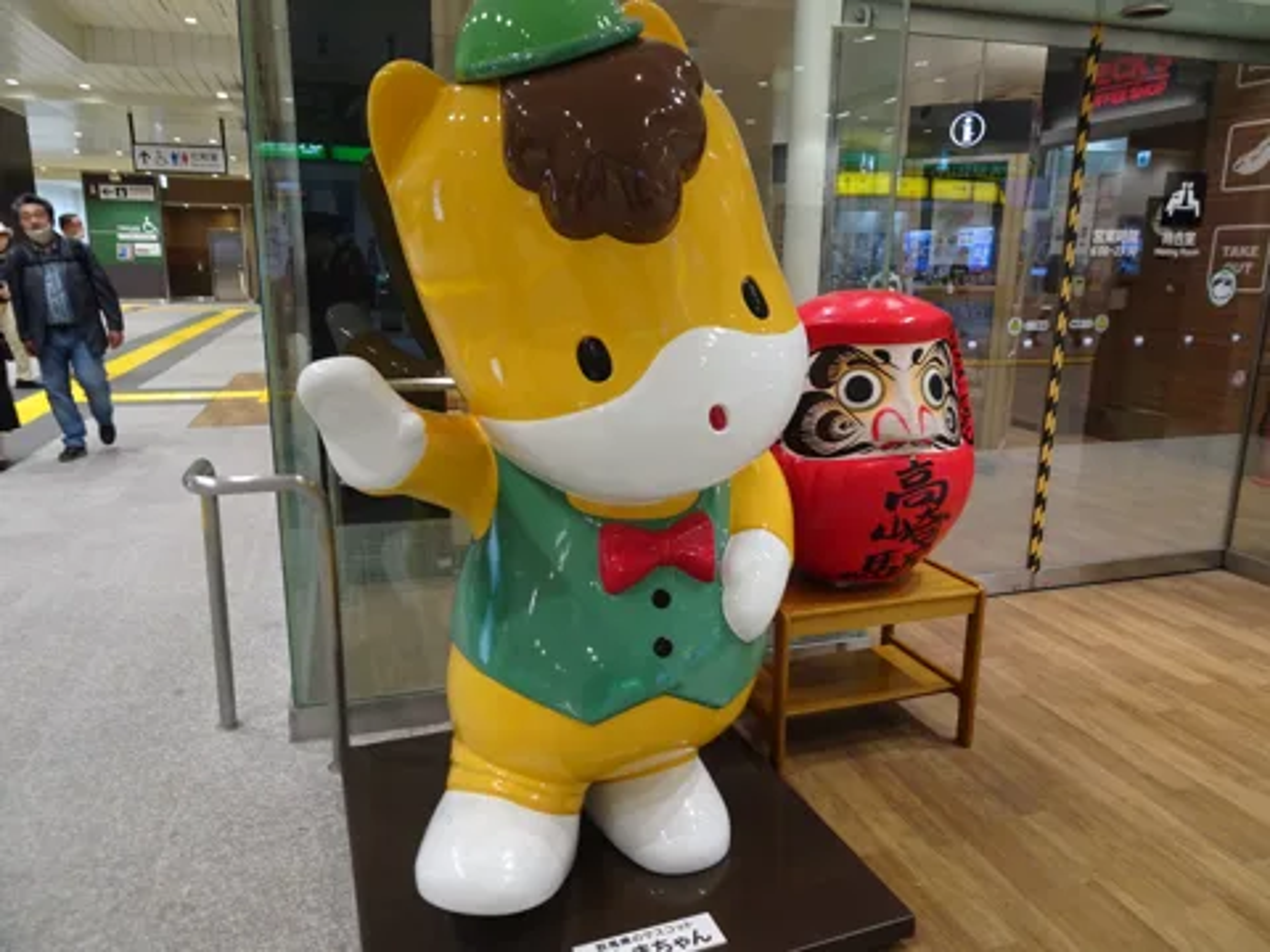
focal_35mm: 24
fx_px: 881
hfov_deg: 71.6
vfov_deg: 56.8
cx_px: 635
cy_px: 476
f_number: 3.5
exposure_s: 1/30
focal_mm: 4.1
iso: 250
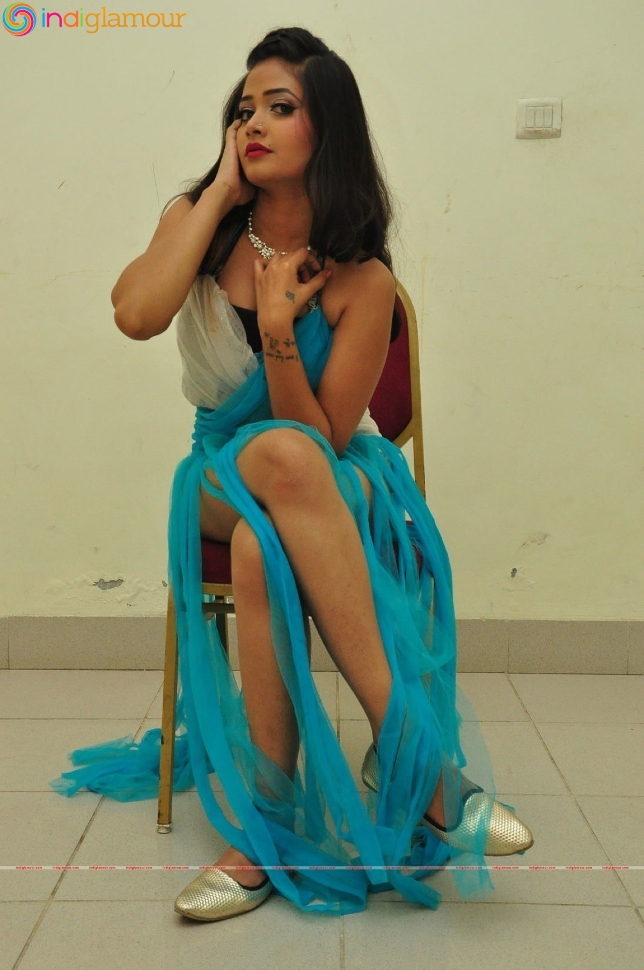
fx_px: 1130
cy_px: 485
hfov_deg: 31.8
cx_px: 322
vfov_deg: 46.5
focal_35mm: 42
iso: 1600
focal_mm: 28
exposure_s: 1/125
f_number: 8
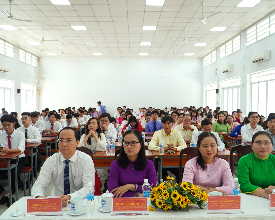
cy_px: 111
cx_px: 142
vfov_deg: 47.1
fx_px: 252
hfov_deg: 57.2
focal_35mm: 31
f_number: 4
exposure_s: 1/30
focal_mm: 18
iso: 125
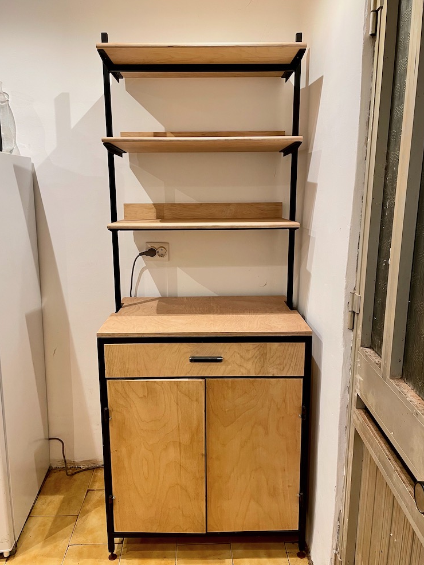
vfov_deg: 65.3
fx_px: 441
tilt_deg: -11.9
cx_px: 209
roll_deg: +0.0
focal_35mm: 27
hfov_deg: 51.4
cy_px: 283
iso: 80
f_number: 1.6
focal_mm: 4.2
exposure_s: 1/50
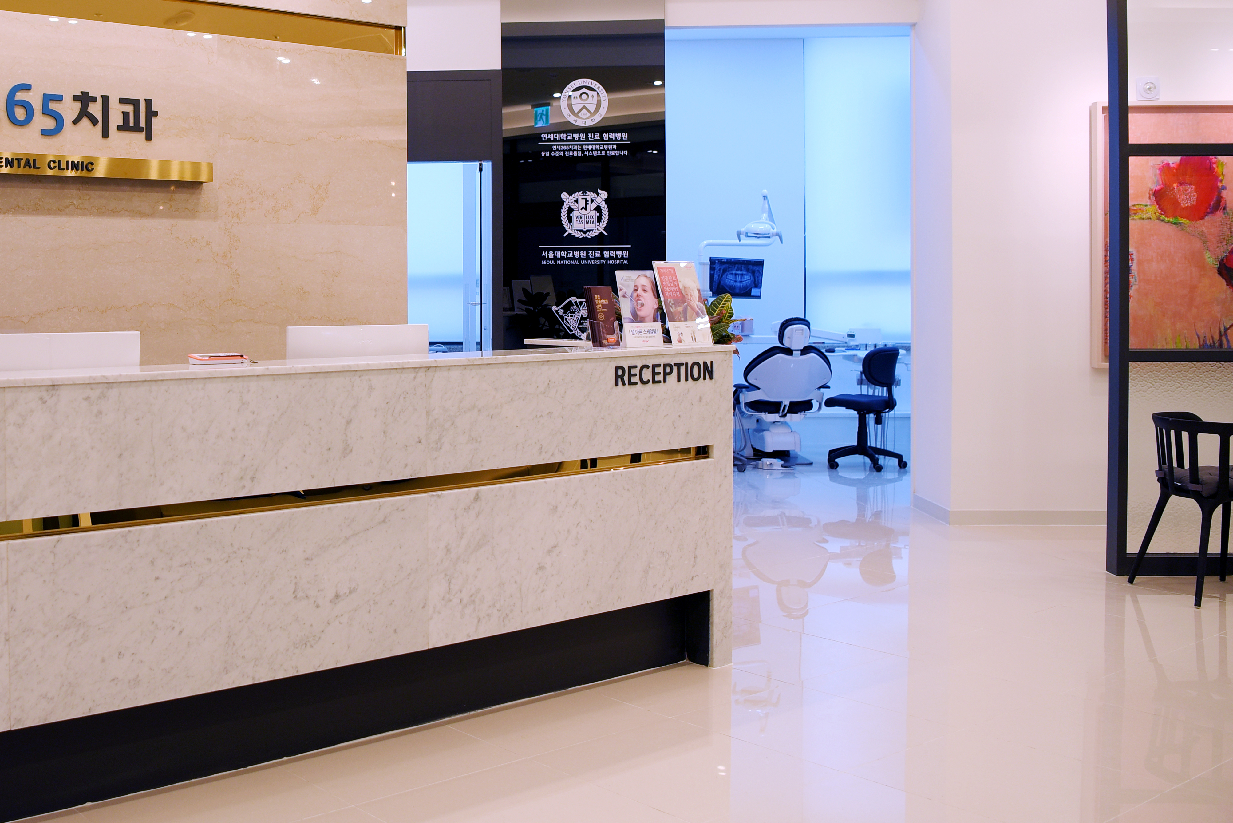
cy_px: 327
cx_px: 329
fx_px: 719
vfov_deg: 59.0
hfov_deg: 76.0
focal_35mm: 21
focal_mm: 14
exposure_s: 1/80
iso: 100
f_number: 3.2
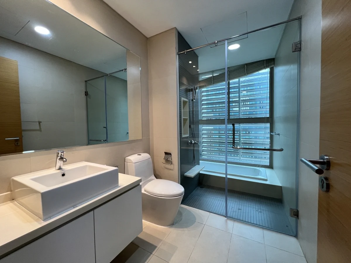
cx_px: 176
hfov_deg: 106.2
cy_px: 132
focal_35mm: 13
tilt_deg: -1.9
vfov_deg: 89.9
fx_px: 132
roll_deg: +1.1
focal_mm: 1.57
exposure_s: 1/99
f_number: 1.8
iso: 100
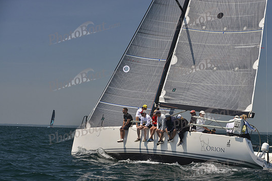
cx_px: 147
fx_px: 861
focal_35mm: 114
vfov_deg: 12.0
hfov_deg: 17.9
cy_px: 98
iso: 400
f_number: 9
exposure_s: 1/800
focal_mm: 105
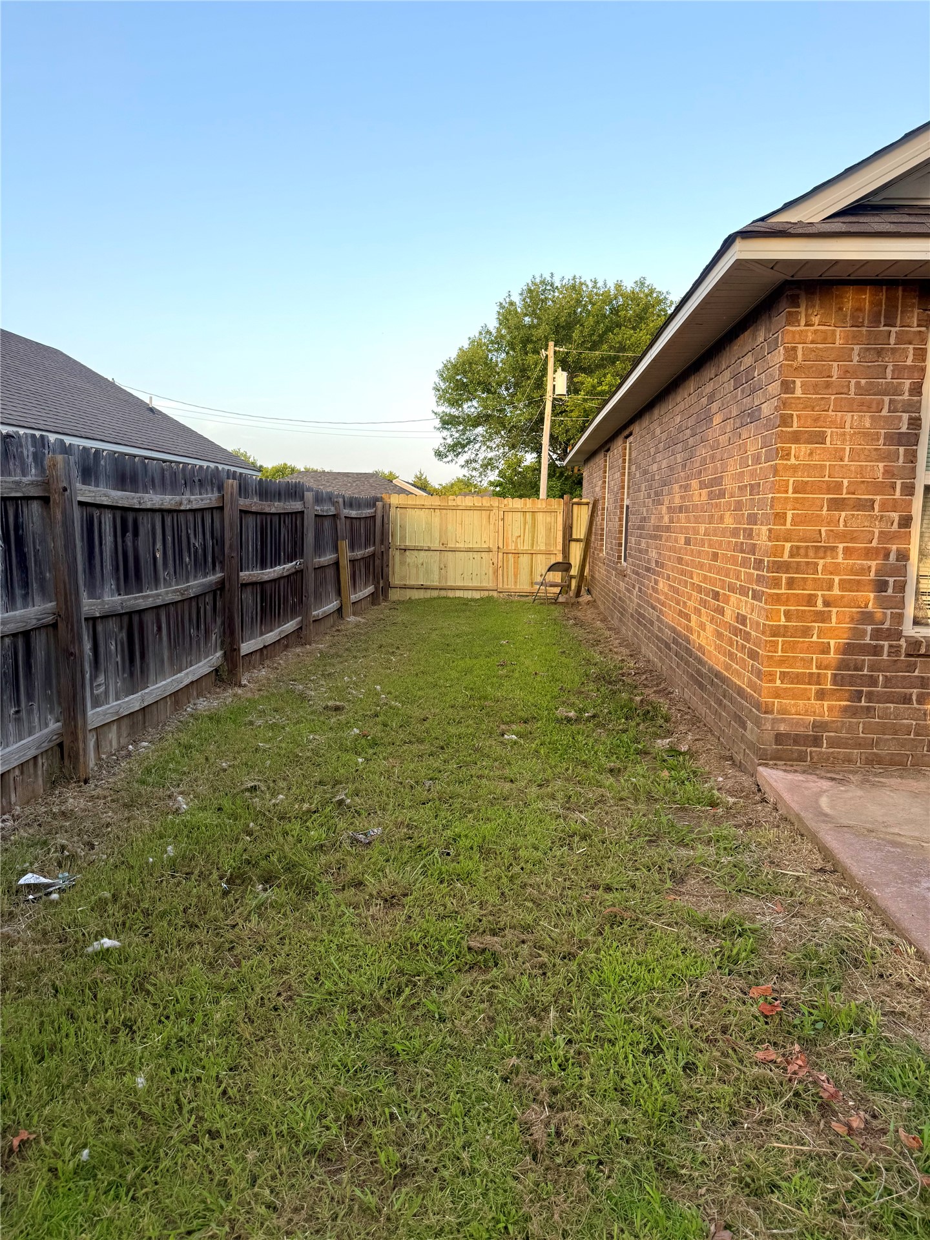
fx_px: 860
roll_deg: -0.6
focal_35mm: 24
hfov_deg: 56.8
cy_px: 620
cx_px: 465
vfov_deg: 71.6
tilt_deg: -5.7
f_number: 1.78
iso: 80
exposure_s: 1/757
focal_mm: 6.76
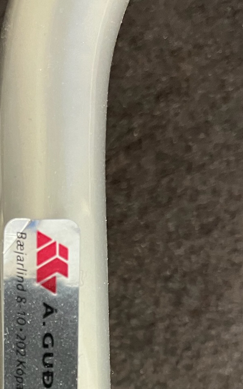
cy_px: 397
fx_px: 625
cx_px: 55
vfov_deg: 31.7
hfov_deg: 21.8
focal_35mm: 59
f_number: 1.6
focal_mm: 5.1
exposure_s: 1/33
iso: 400
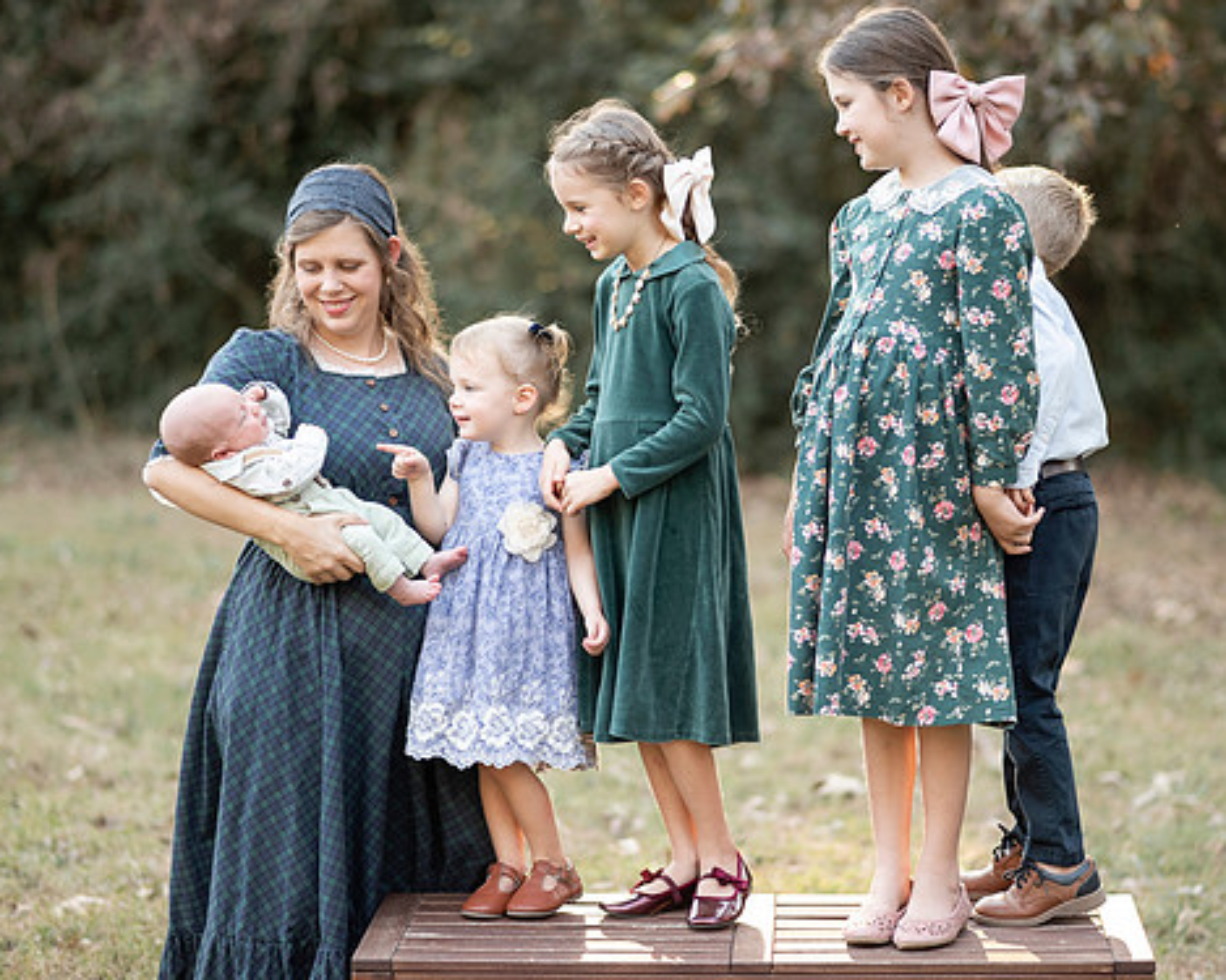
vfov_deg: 14.9
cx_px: 677
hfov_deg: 18.6
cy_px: 482
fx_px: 3737
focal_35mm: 103
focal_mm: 85
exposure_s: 1/1000
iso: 640
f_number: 2
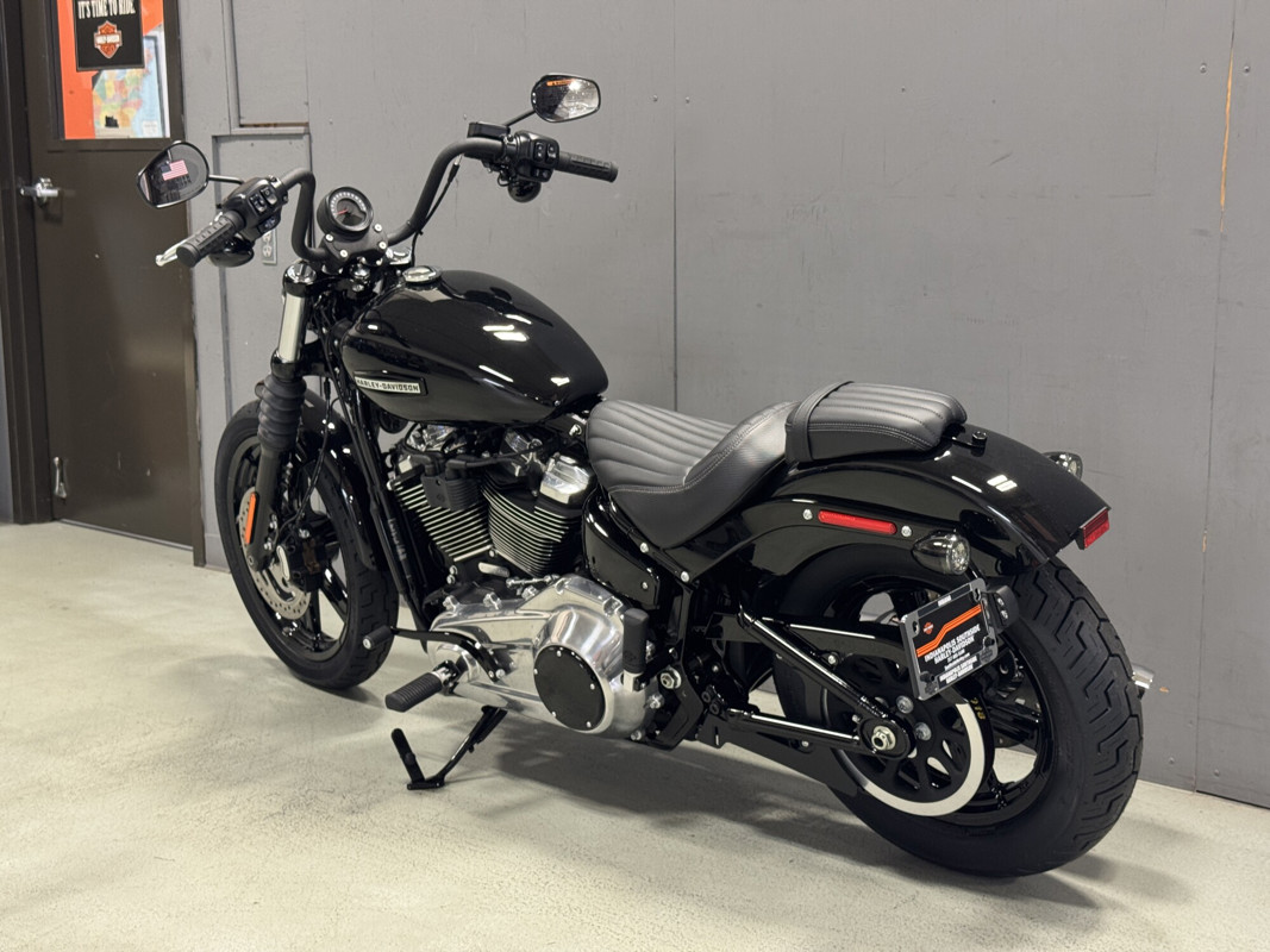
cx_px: 635
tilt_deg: -9.9
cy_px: 476
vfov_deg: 30.3
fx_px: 1761
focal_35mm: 48
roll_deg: -0.1
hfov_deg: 39.7
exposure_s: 1/40
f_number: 1.78
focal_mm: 6.76
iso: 200
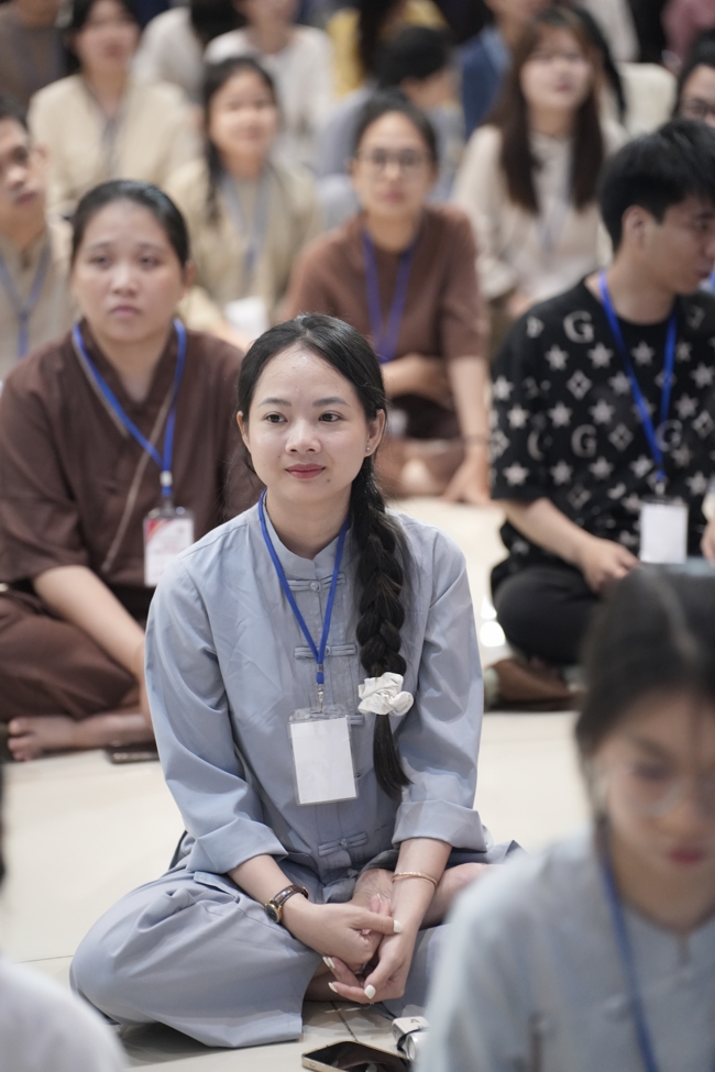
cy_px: 536
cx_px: 358
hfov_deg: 11.1
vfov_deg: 16.7
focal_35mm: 123
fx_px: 3664
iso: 4000
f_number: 2.8
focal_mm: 123
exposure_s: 1/250
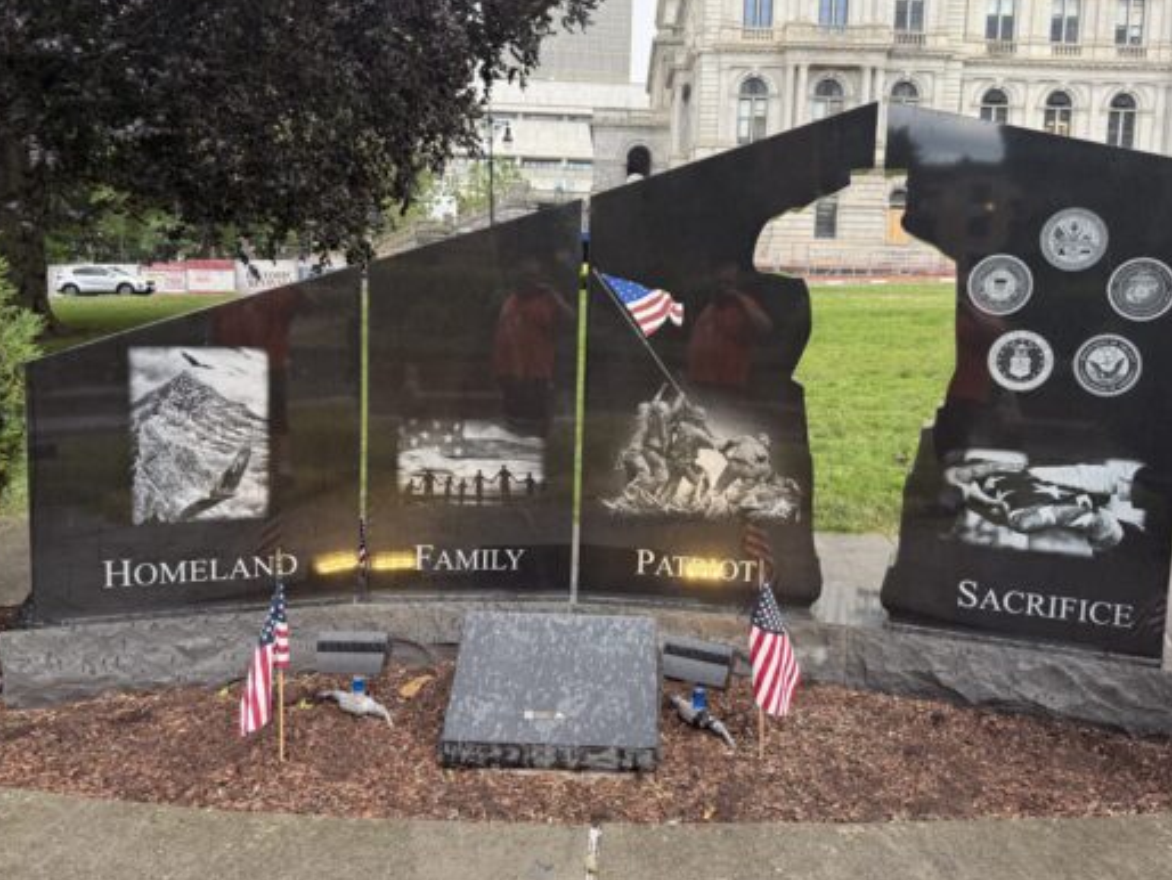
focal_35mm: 28
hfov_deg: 63.4
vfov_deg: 49.7
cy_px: 383
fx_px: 948
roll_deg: -3.8
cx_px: 618
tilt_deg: -2.5
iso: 125
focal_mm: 6.76
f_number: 1.78
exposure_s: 1/121
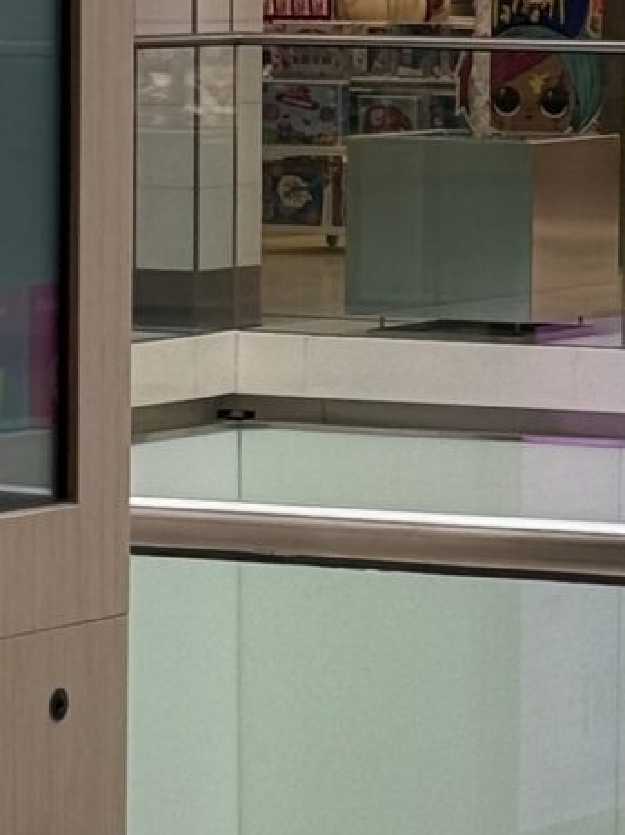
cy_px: 351
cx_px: 581
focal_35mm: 268
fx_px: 6455
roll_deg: -0.7
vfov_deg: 7.4
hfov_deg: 5.5
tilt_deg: -3.9
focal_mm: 6.76
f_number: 1.78
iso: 50
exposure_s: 1/164
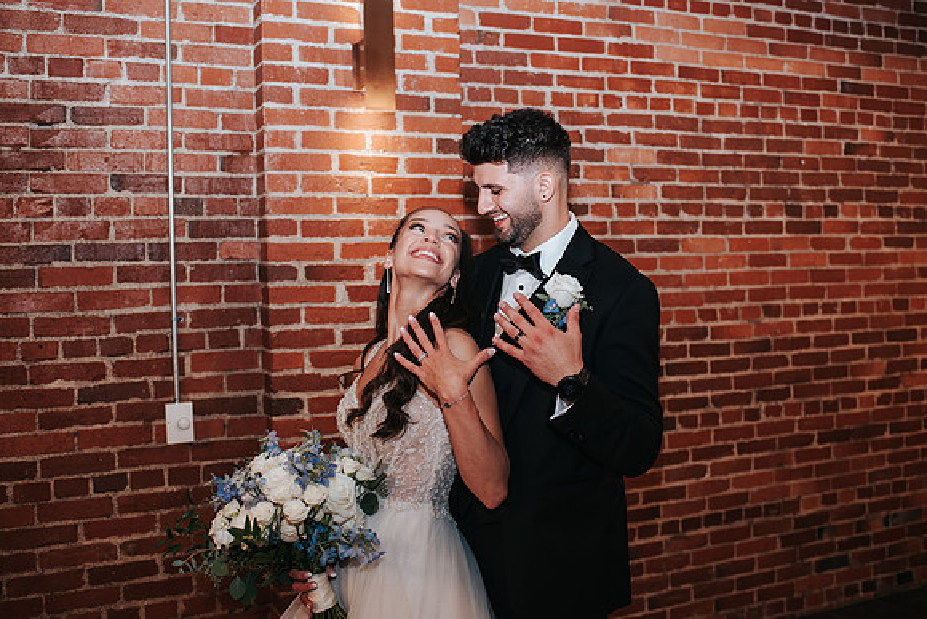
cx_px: 478
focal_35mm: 38
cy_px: 291
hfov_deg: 50.7
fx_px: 979
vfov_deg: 35.1
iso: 800
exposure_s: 1/125
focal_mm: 35
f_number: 2.8
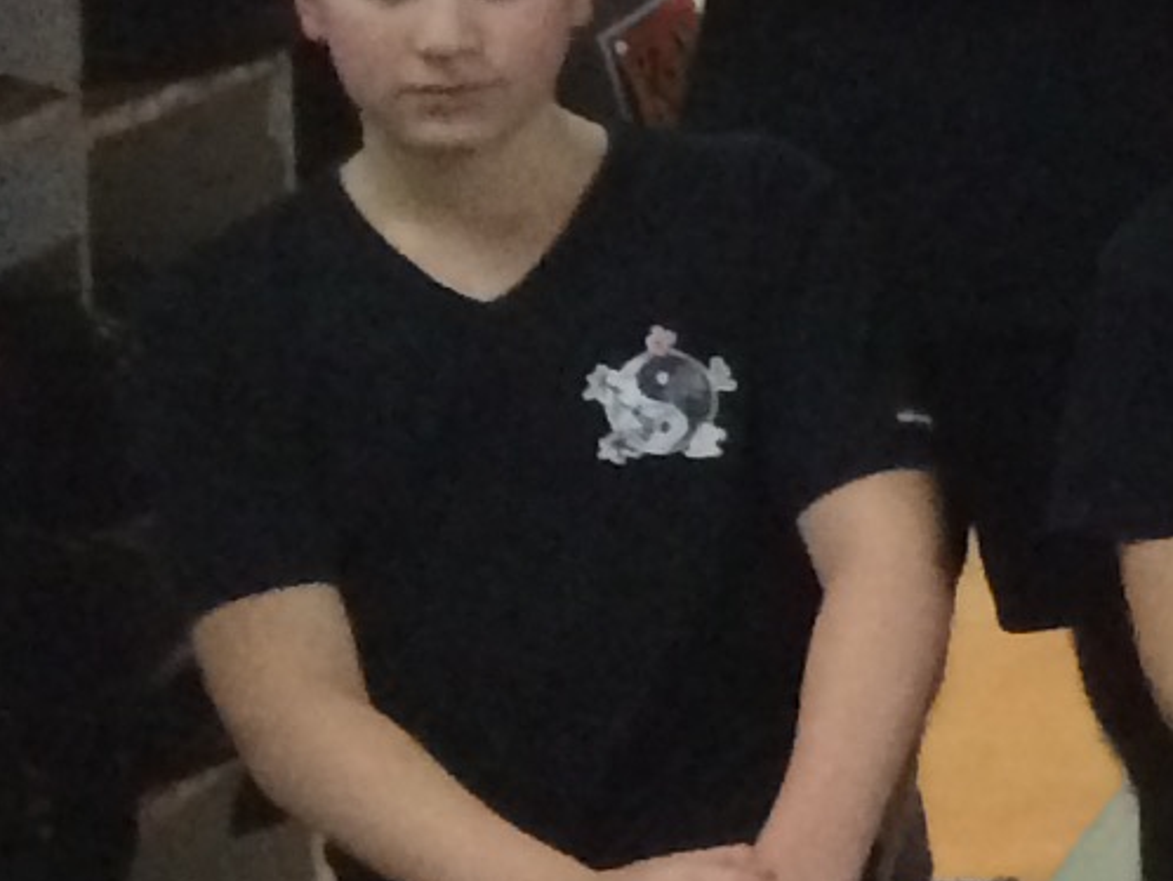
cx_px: 3646
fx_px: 6441
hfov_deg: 8.5
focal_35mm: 190
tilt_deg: -3.1
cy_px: -443
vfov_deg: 7.7
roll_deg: +1.5
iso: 320
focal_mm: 4.15
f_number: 2.2
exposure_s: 1/20
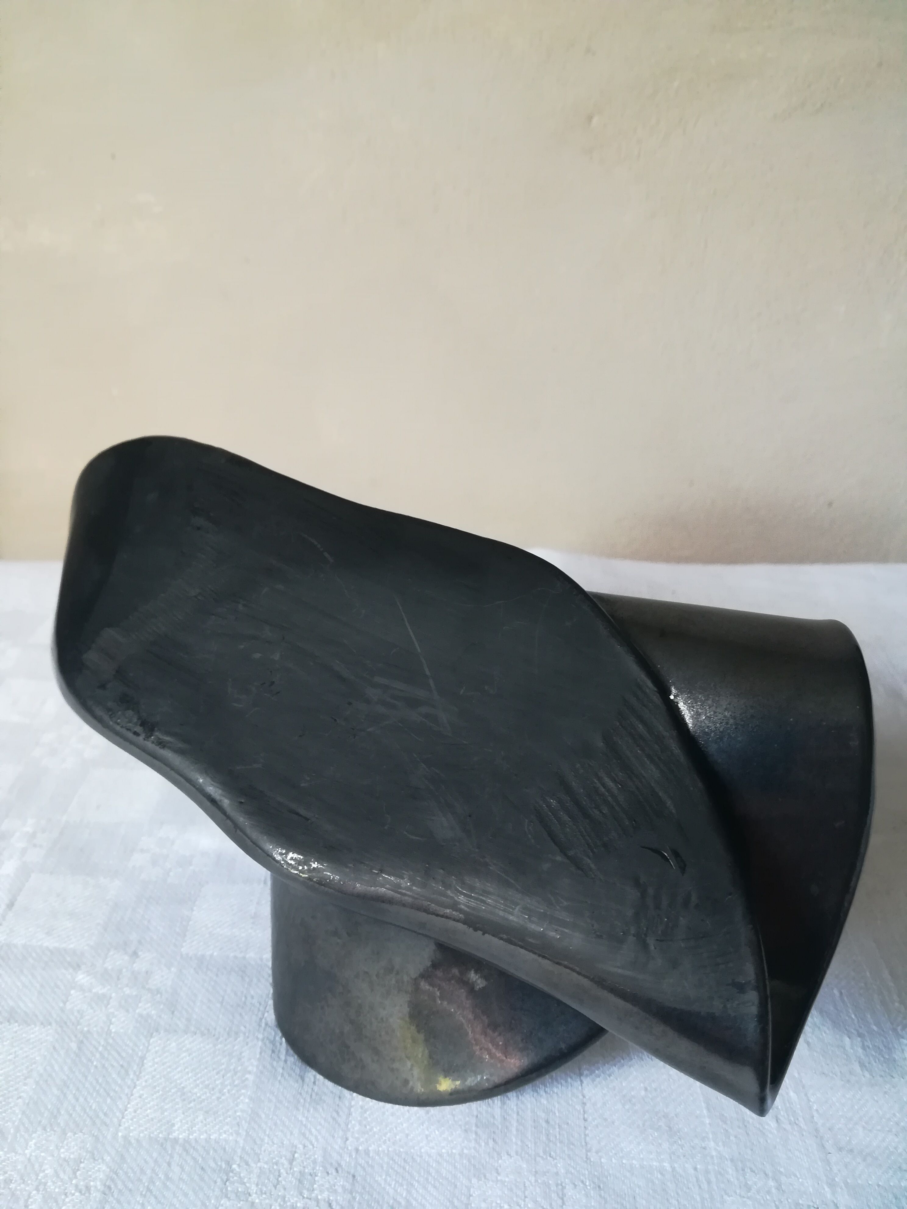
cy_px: 604
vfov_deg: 67.3
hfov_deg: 53.1
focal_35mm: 26
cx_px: 454
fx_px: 908
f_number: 2.2
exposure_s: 1/33.3
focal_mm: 3.83
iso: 250
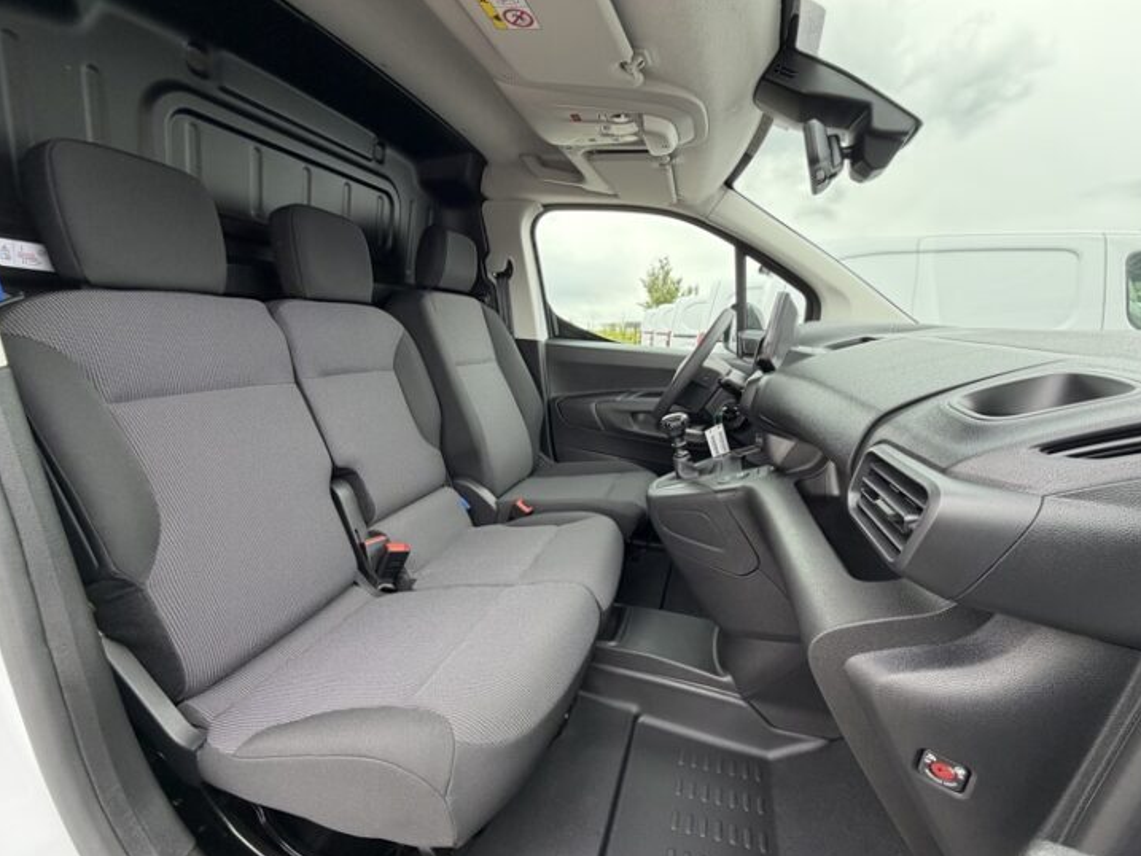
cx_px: 595
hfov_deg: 98.1
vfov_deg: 81.7
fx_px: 495
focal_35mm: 15
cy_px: 455
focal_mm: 2.22
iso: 100
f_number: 2.2
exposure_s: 1/121
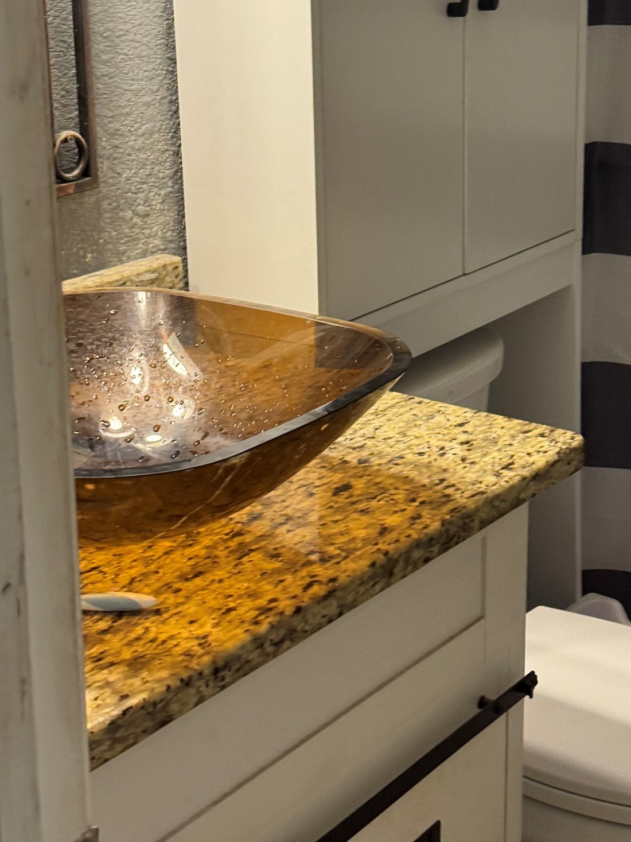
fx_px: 1629
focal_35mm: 67
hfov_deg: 21.9
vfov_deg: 28.9
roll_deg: -0.2
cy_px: 329
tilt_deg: -16.1
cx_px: 392
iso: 200
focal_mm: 6.76
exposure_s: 1/60
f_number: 1.78
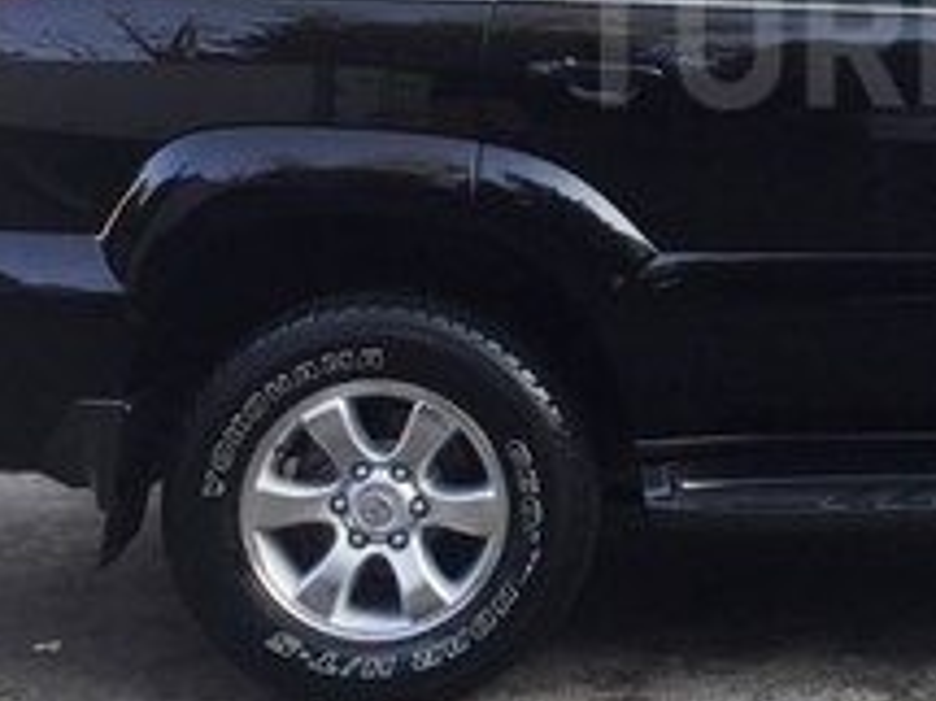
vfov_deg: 16.3
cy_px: 41
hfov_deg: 21.0
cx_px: 1010
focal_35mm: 89
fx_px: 2405
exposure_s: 1/128
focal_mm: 4.15
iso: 32
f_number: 2.2
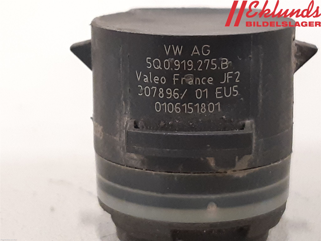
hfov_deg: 67.3
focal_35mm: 26
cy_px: 120
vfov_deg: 53.1
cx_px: 160
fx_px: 241
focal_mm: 3.93
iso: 250
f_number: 1.7
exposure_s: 1/33
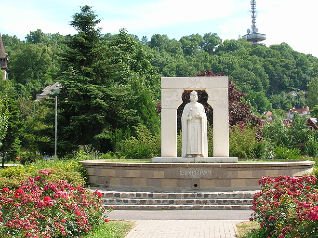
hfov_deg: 35.6
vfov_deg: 27.0
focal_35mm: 54
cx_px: 159
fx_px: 496
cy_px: 119
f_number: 5.7
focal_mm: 9
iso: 50
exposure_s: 1/109
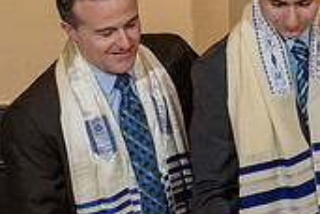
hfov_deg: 10.0
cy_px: 46
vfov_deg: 6.7
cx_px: 286
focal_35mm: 204
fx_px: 1813
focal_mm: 60
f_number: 5
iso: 1000
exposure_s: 1/125
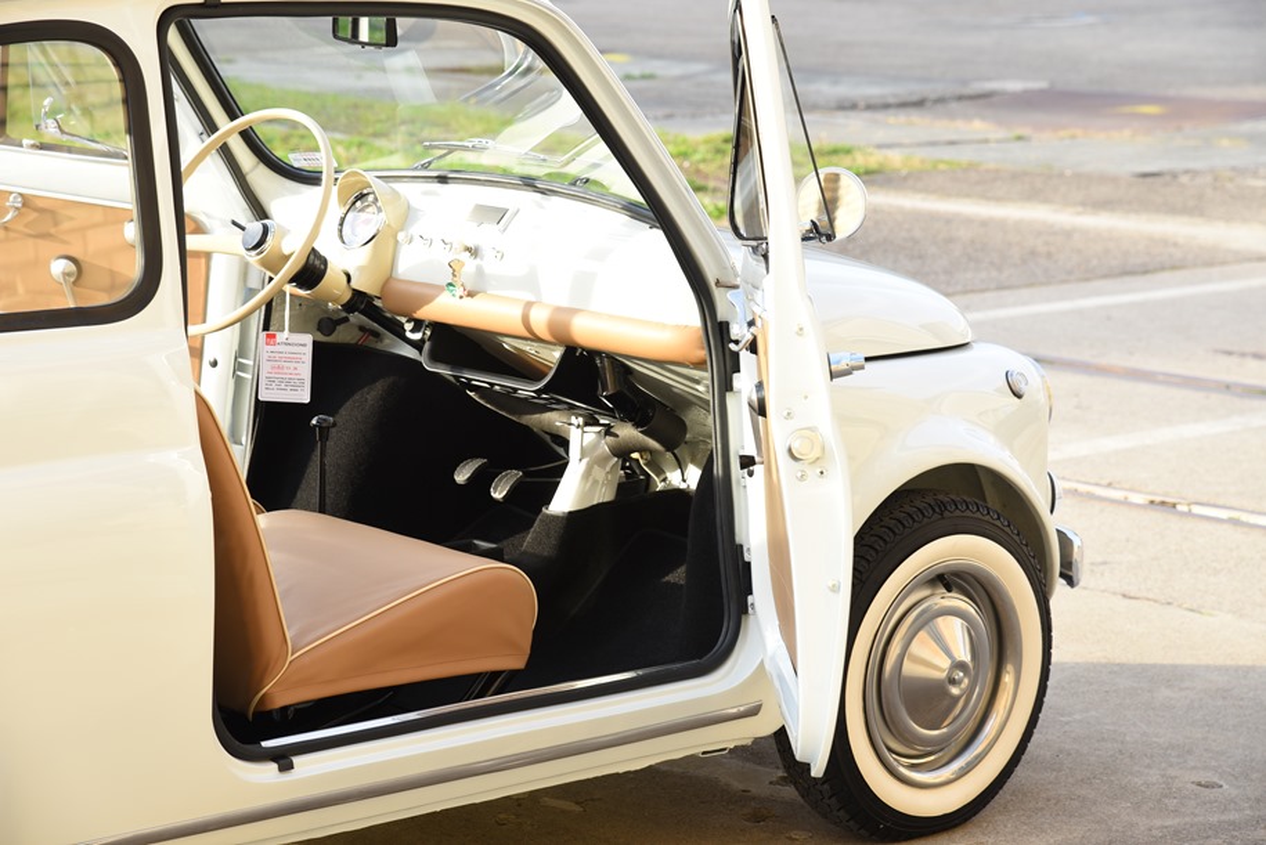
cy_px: 422
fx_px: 3518
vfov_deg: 13.7
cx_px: 633
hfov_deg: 20.4
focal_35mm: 100
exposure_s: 1/80
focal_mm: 100
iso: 320
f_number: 8
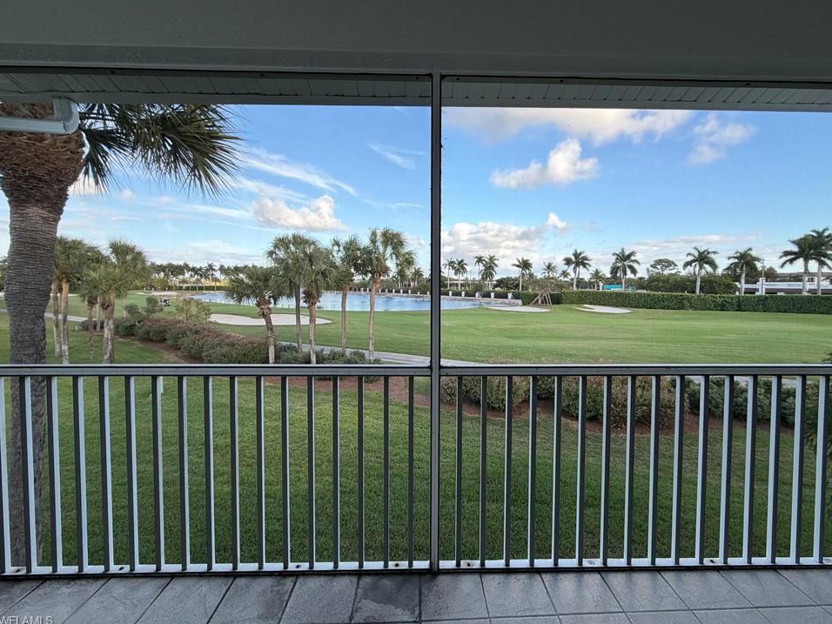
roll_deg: -0.1
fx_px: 361
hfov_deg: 98.1
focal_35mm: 15
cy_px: 295
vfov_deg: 81.7
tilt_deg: -3.1
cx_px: 434
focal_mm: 2.22
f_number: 2.2
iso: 64
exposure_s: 1/419
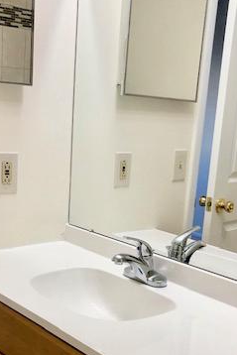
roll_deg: -3.7
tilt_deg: -13.7
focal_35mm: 52
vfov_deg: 37.6
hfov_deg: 26.0
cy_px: 247
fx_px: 513
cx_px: 104
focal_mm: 4
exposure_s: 1/30
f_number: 1.8
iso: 25
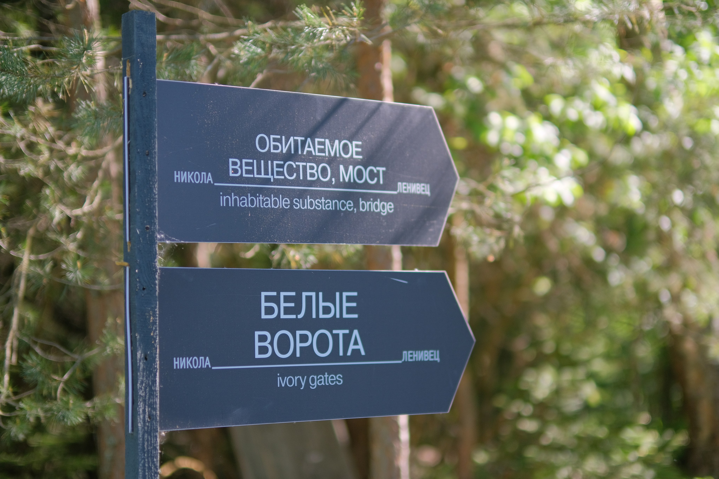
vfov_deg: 18.2
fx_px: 1498
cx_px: 360
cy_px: 240
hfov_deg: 27.0
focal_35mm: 75
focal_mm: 50
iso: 320
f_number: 1.1
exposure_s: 1/1800
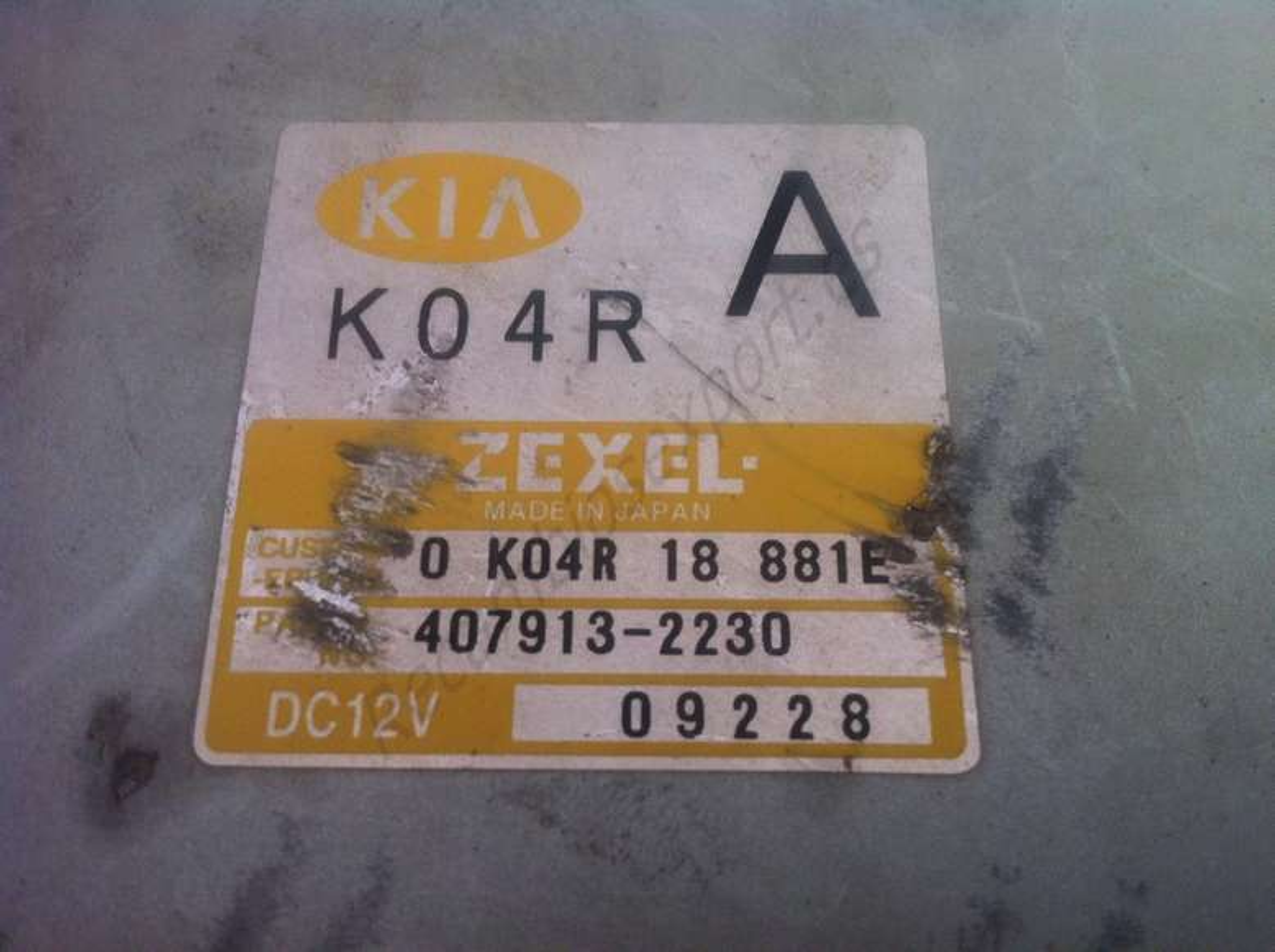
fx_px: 1287
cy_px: 476
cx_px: 638
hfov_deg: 52.7
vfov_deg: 40.6
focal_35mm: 35
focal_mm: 3.85
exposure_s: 1/60
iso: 100
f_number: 2.8
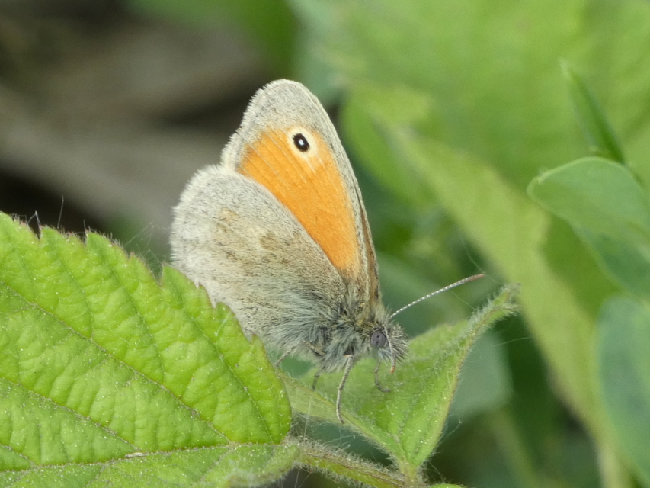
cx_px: 325
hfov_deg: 3.5
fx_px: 10630
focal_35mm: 566
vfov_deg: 2.6
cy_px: 244
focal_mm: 101.4
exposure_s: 1/100
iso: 200
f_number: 5.6
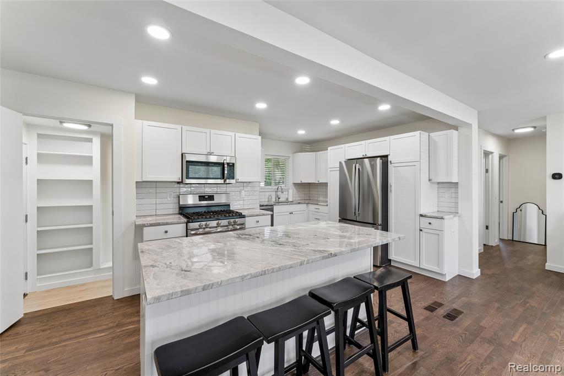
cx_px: 282
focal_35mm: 14
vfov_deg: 81.2
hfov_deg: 104.3
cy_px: 188
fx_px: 219
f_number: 13
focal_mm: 14
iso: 400
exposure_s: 1/8
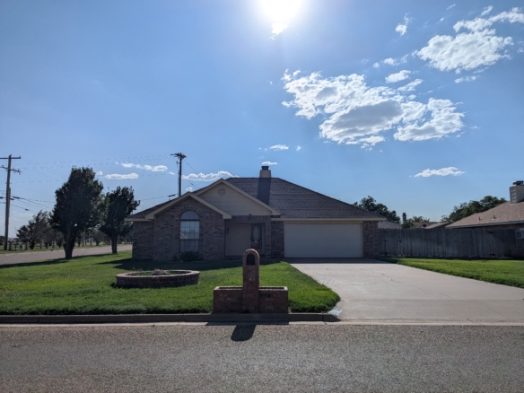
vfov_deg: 56.8
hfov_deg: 71.6
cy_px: 196
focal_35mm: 24
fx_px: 363
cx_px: 262
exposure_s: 1/11364
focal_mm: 6.81
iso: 60
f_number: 1.85
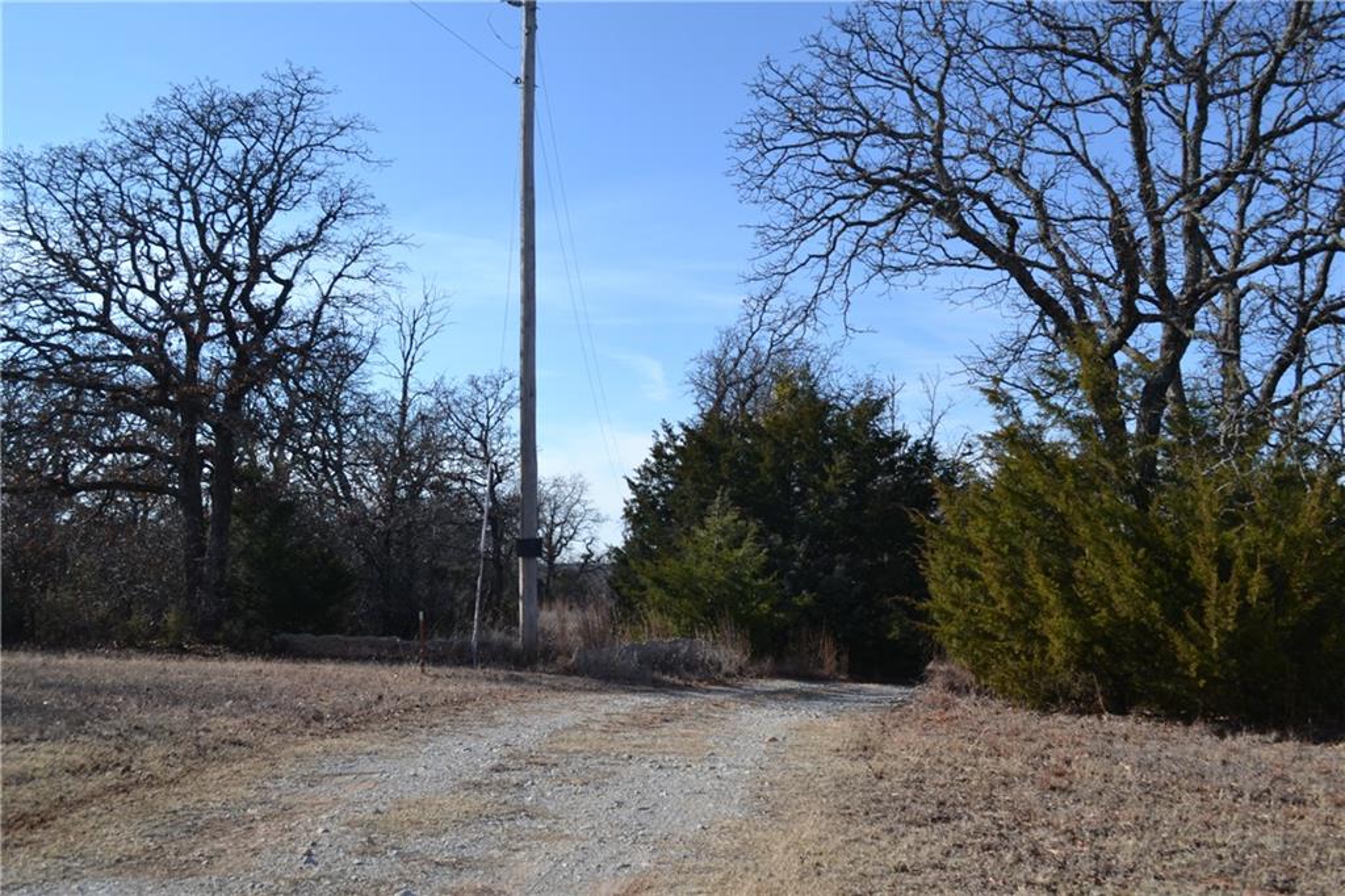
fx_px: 1232
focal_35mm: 33
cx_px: 672
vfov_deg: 39.9
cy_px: 448
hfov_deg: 57.2
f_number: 8
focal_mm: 22
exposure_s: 1/250
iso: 100
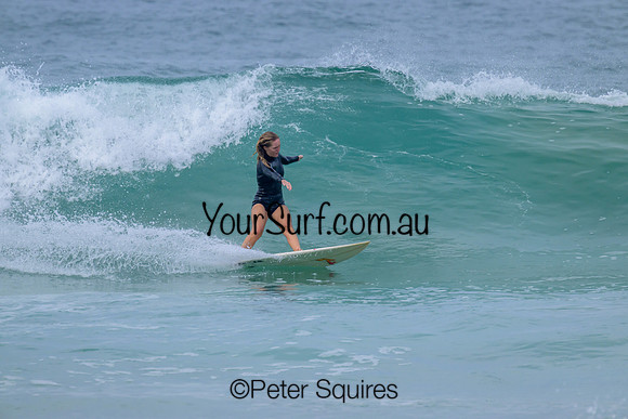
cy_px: 210
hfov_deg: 2.6
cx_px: 314
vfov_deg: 1.7
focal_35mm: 800
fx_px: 13958
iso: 800
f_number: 11
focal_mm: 800
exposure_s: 1/2000
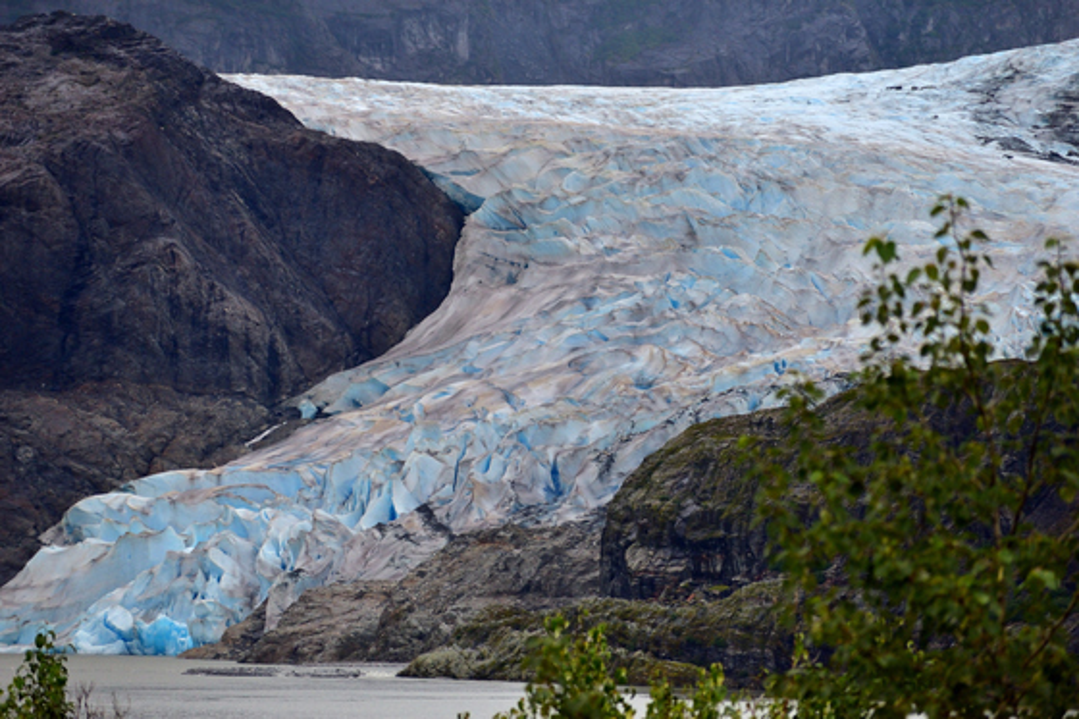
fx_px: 7865
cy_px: 360
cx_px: 540
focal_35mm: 262
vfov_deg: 5.2
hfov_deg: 7.8
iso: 400
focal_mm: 175
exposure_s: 1/800
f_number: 5
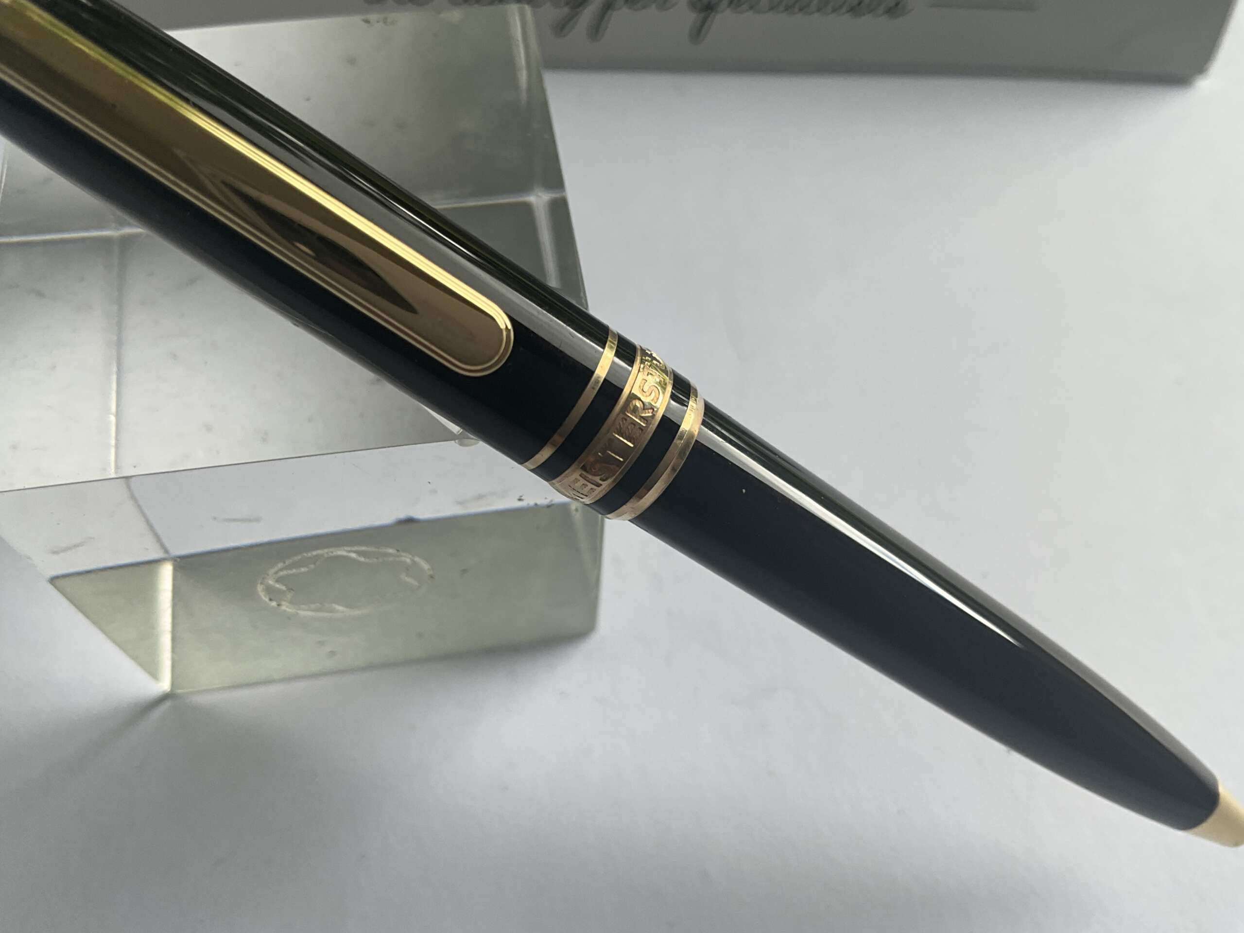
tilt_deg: -61.3
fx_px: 1042
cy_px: 466
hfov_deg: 61.7
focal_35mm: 29
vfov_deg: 48.2
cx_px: 622
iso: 20
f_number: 1.8
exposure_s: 1/122
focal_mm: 3
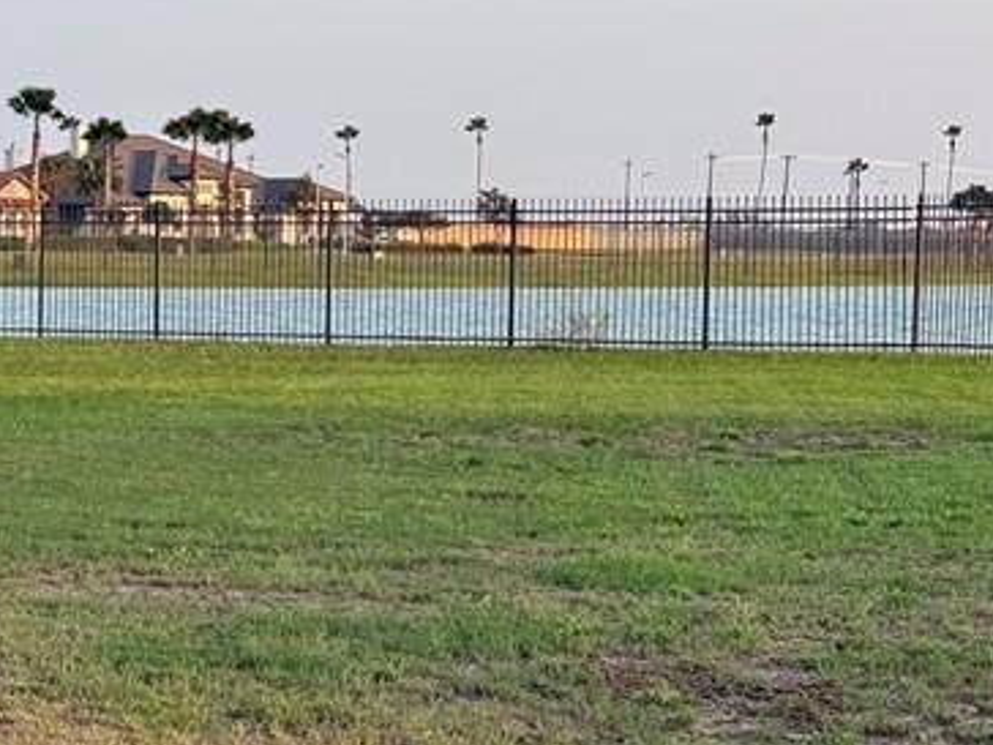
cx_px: -30
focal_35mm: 135
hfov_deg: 14.4
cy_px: 636
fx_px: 3873
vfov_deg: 10.9
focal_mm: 6.76
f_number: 1.78
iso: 64
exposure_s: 1/747
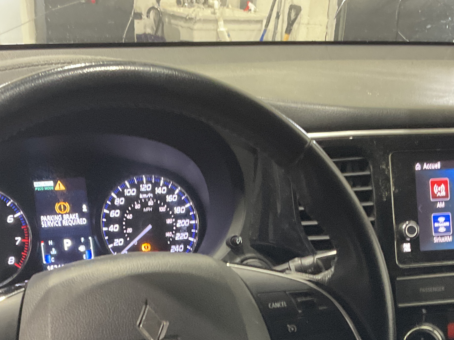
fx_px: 826
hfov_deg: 30.7
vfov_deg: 22.6
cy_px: 314
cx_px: 213
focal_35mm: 63
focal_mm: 3
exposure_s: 1/30
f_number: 1.8
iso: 250
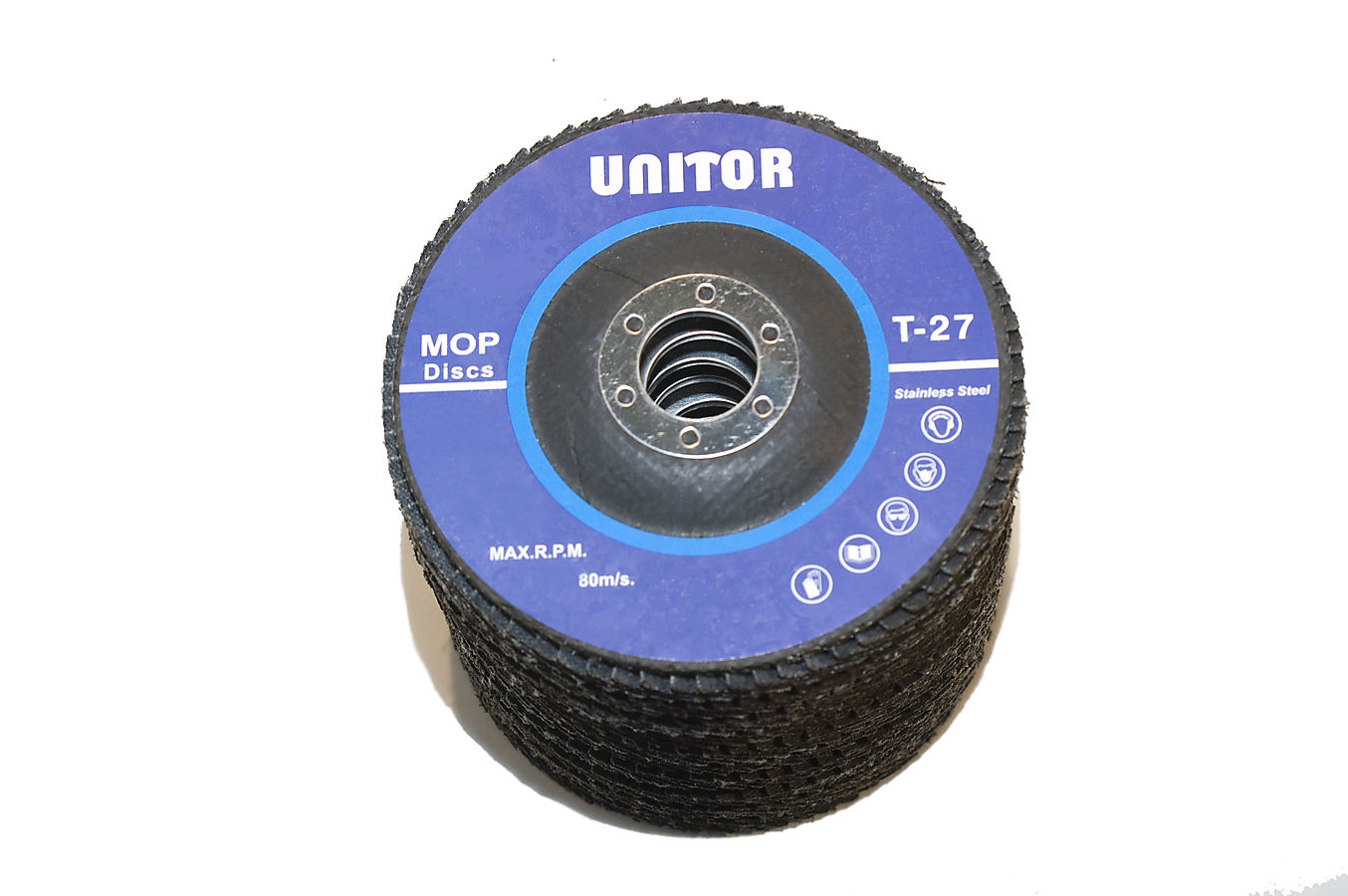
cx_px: 674
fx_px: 2918
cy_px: 448
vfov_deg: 17.5
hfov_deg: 26.0
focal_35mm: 78
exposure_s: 1/200
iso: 400
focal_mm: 52
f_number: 7.1
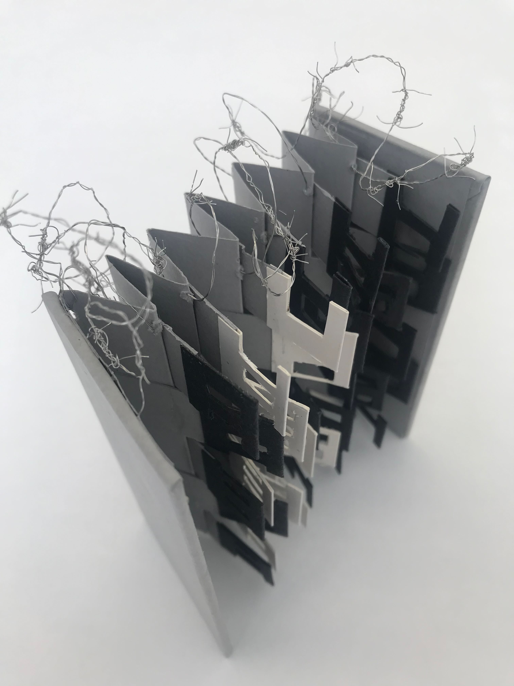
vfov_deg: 63.4
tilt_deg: -49.4
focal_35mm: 28
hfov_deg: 49.7
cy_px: 343
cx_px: 257
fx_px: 554
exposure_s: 1/148
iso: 20
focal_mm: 3.99
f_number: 1.8
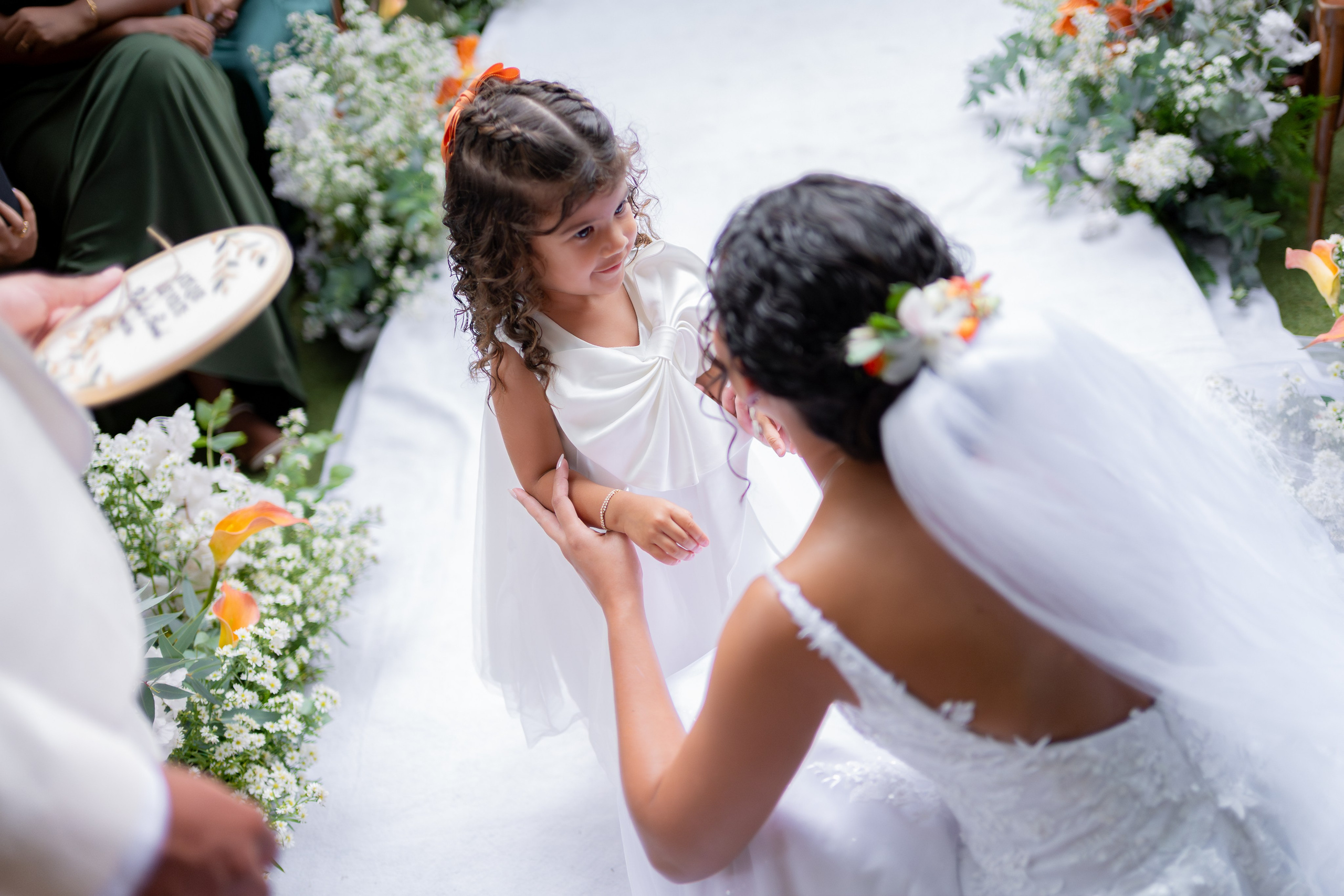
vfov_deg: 37.9
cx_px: 672
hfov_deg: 54.4
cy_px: 448
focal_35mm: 35
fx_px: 1307
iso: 2500
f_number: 1.4
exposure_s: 1/1000
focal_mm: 35
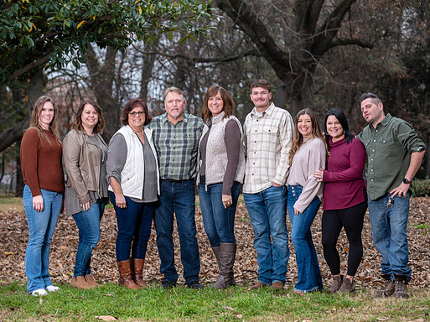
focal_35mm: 111
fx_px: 1378
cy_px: 161
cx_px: 227
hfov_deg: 17.7
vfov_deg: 13.3
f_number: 4
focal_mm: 102
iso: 200
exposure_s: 1/125
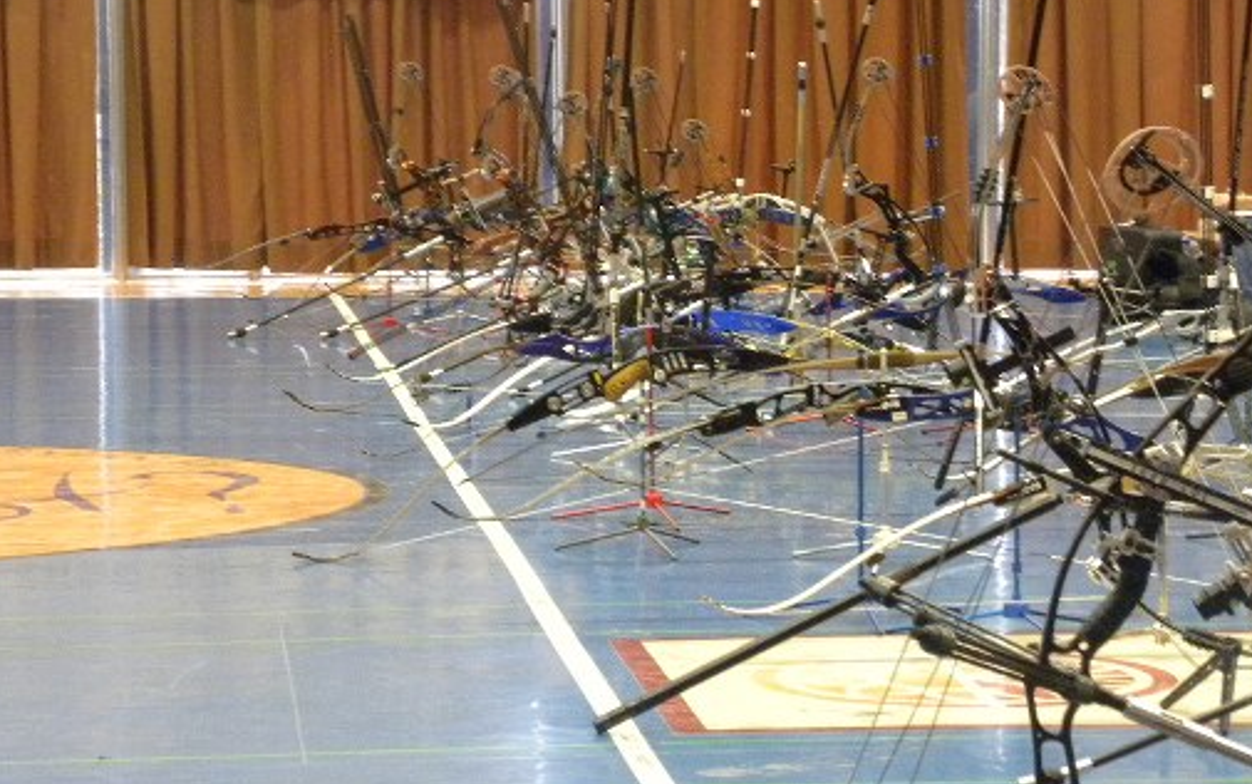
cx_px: 726
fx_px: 4813
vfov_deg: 9.3
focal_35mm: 141
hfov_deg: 14.8
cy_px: 357
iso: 400
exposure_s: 1/15.8
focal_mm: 18.8
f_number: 4
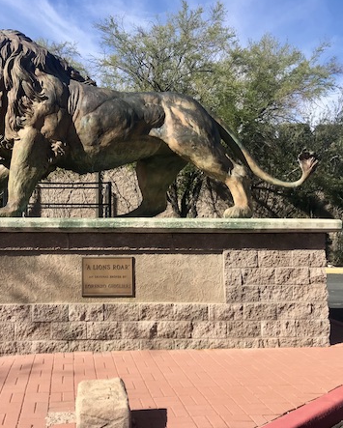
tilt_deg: +3.5
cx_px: 100
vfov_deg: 49.1
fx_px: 469
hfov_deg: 39.4
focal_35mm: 37
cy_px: 213
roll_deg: -0.1
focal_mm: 3.99
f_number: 1.8
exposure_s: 1/1570
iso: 20
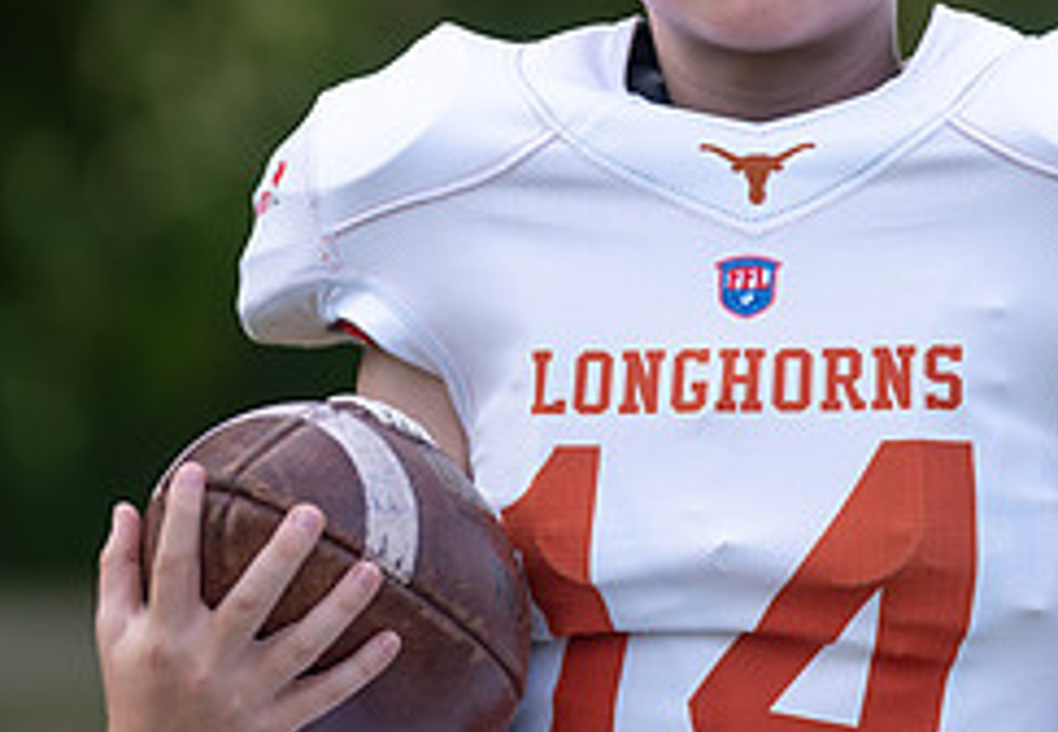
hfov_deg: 5.2
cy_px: 313
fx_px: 11682
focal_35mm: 393
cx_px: 705
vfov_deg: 3.6
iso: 100
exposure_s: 1/400
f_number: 2.8
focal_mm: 152
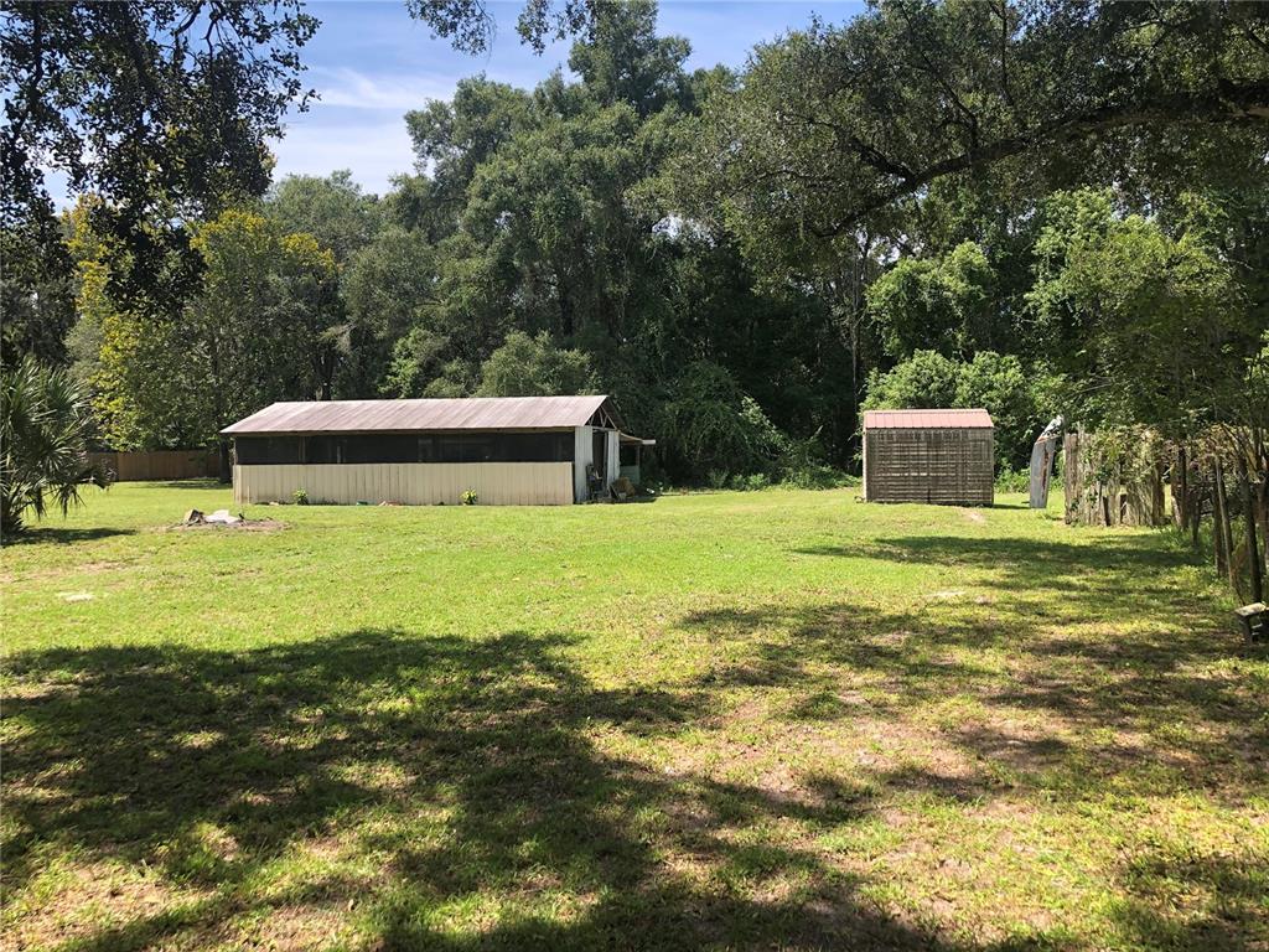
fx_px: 1026
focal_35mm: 28
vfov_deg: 49.7
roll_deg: +0.6
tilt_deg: +1.0
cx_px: 634
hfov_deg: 63.4
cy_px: 476
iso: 20
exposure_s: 1/615
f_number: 1.8
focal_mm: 3.99
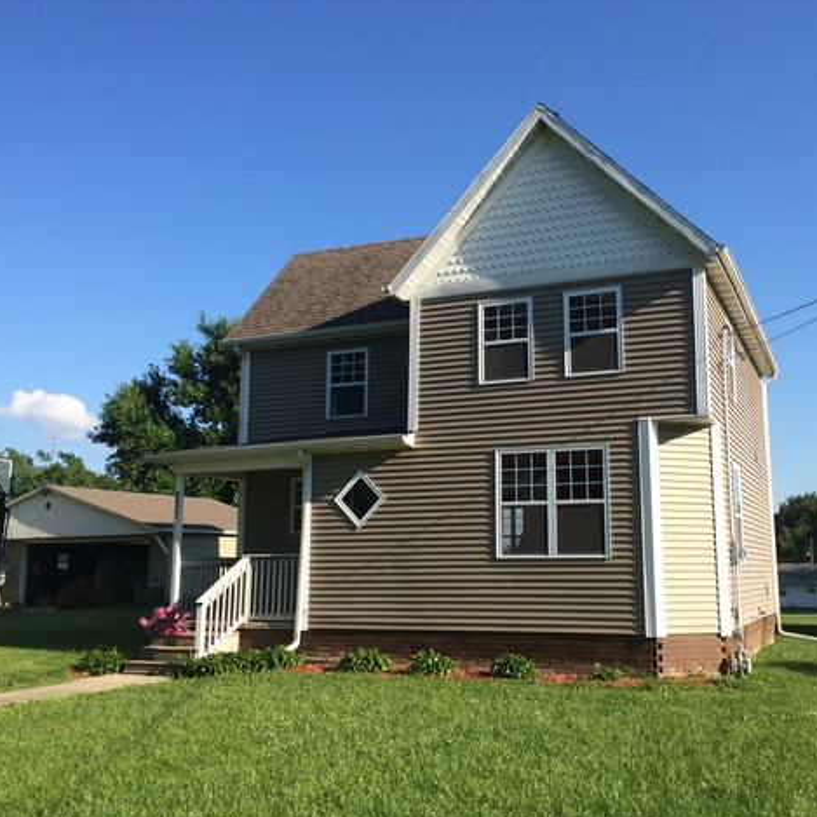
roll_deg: +1.0
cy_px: 408
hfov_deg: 47.1
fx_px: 935
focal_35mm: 35
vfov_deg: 47.2
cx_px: 465
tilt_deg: +9.9
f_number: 2.2
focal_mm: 4.15
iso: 32
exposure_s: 1/1414
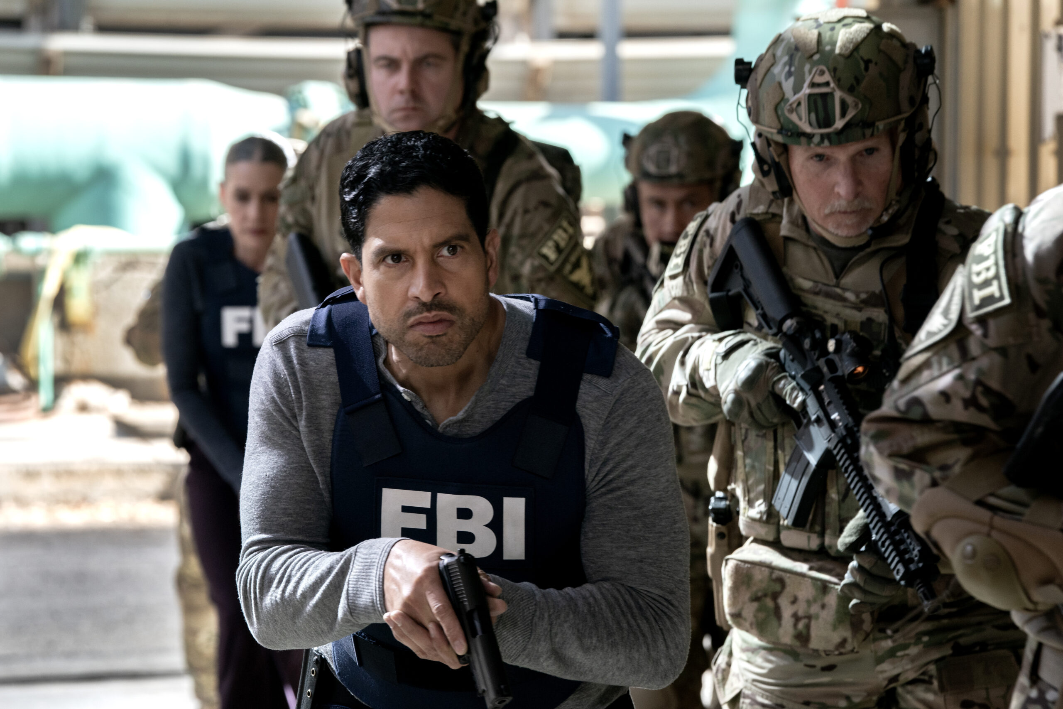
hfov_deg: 11.1
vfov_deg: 7.4
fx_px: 5492
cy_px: 354
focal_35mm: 186
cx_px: 532
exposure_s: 1/250
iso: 1250
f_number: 8
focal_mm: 186
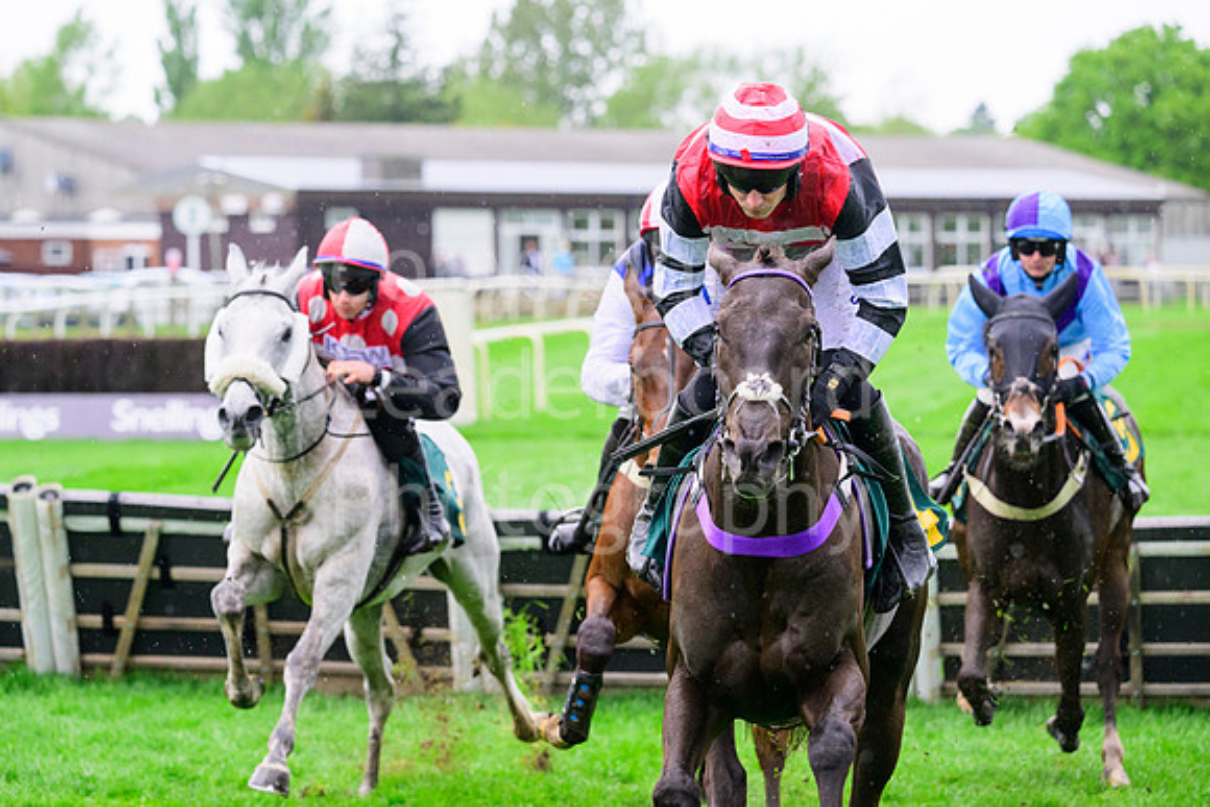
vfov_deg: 8.3
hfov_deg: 12.4
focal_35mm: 165
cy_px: 404
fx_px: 5547
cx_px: 605
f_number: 5.6
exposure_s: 1/1600
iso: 2000
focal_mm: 165
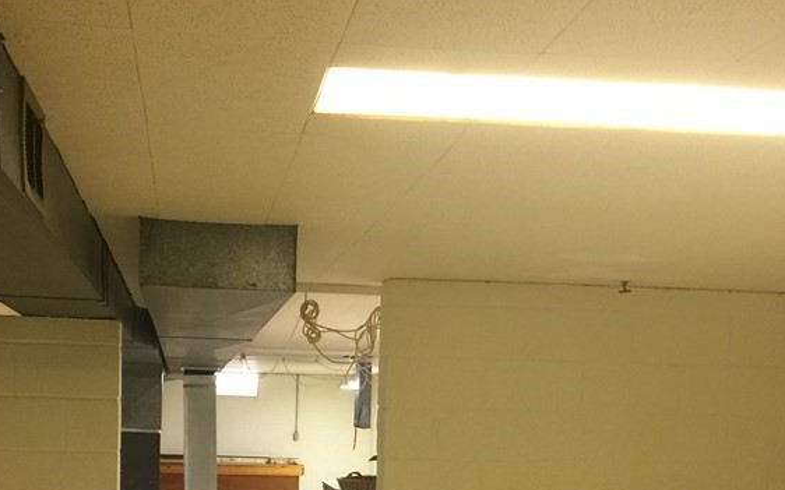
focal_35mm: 56
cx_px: 317
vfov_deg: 22.1
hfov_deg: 36.2
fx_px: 1198
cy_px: 511
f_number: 2.2
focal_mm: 4.15
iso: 80
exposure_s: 1/15
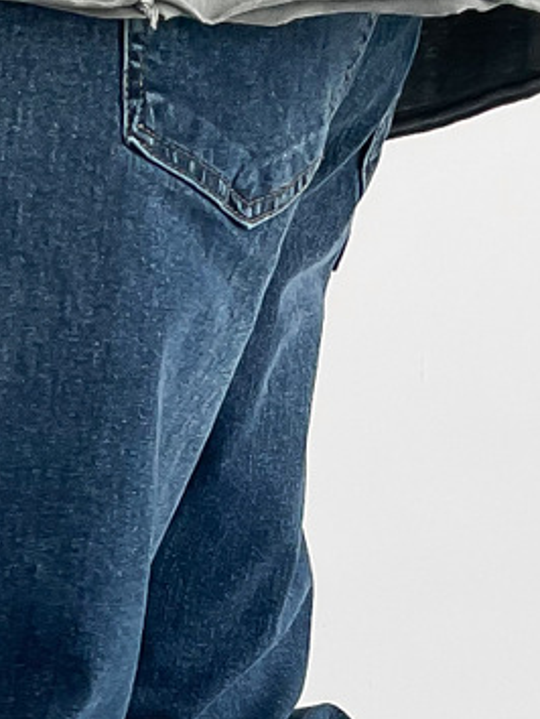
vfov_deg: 14.6
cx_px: 219
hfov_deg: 11.3
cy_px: 823
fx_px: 2721
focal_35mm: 131
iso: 32
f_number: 1.8
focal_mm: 3
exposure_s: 1/120
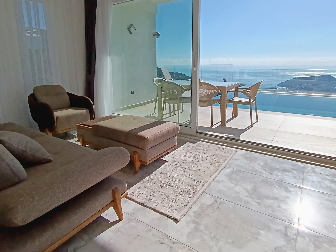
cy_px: 108
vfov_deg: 58.6
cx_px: 157
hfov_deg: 73.9
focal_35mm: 23
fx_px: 223
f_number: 2.2
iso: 100
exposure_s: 1/1645
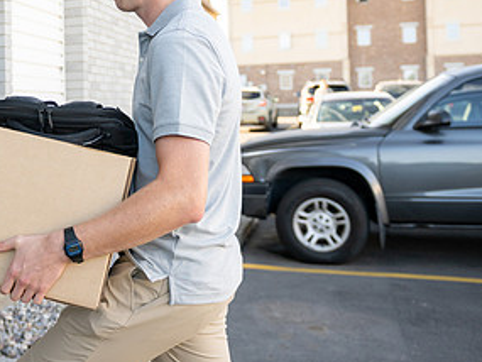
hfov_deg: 38.8
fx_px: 655
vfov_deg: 30.5
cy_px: 106
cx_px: 91
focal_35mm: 47
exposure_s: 1/800
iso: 200
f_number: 2.8
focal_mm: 24
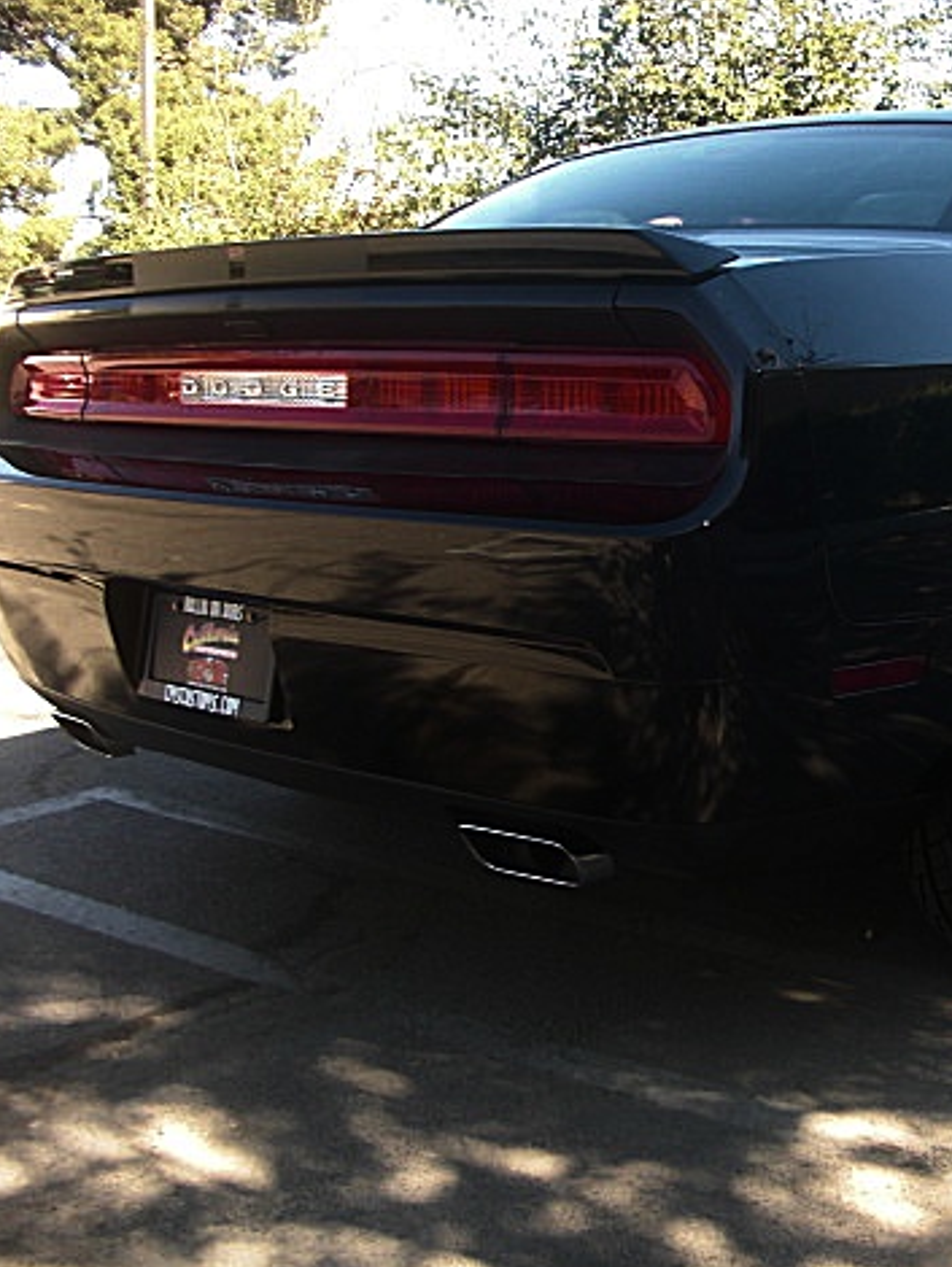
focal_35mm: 49
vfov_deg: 38.9
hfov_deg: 28.8
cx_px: 812
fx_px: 1795
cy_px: 628
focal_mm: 6.3
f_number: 2.8
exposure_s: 1/100
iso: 50
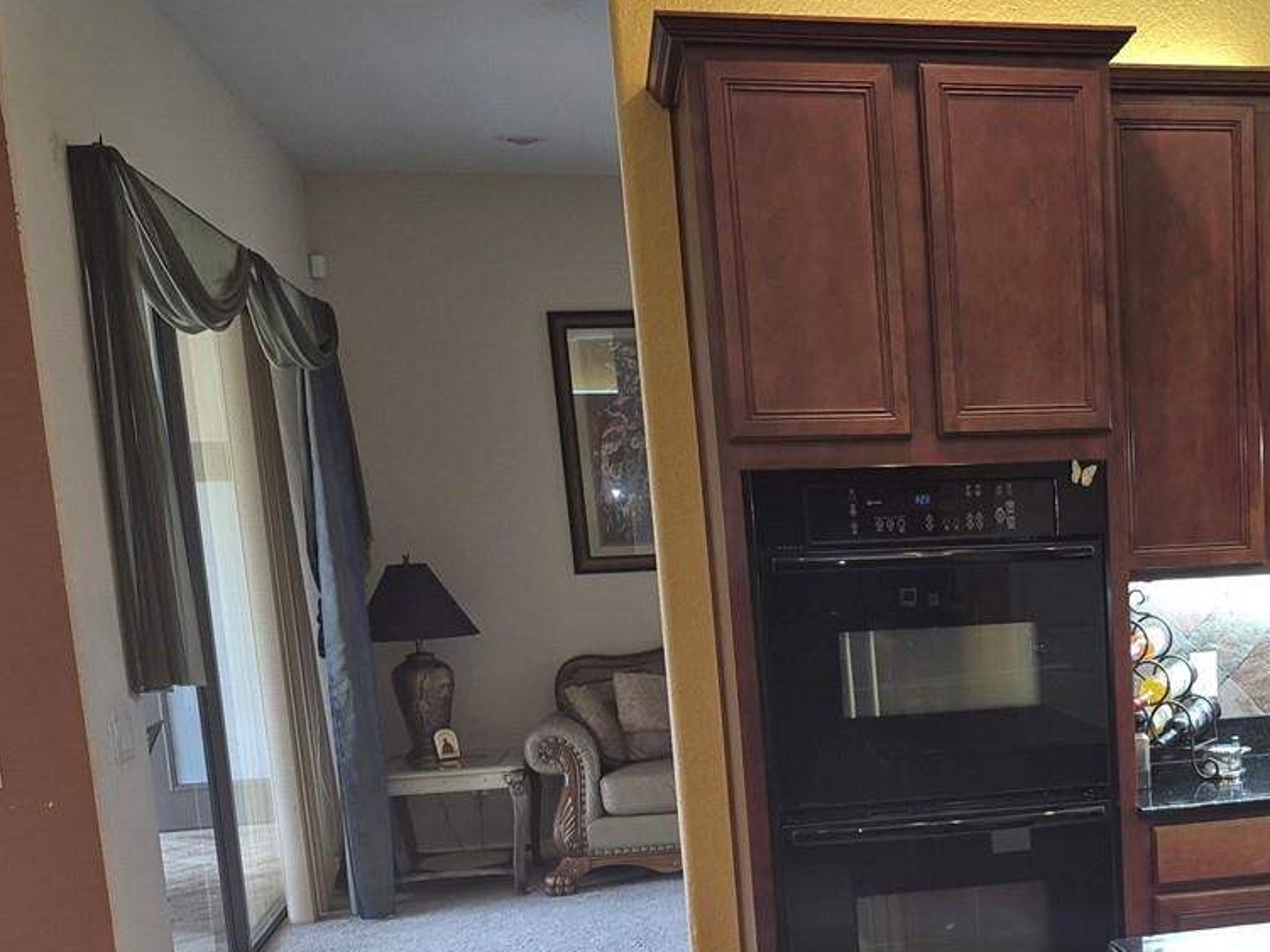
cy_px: 788
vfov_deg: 28.9
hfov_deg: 36.7
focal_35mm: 49
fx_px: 1797
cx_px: 1119
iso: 100
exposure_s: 1/40
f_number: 1.8
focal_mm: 5.4
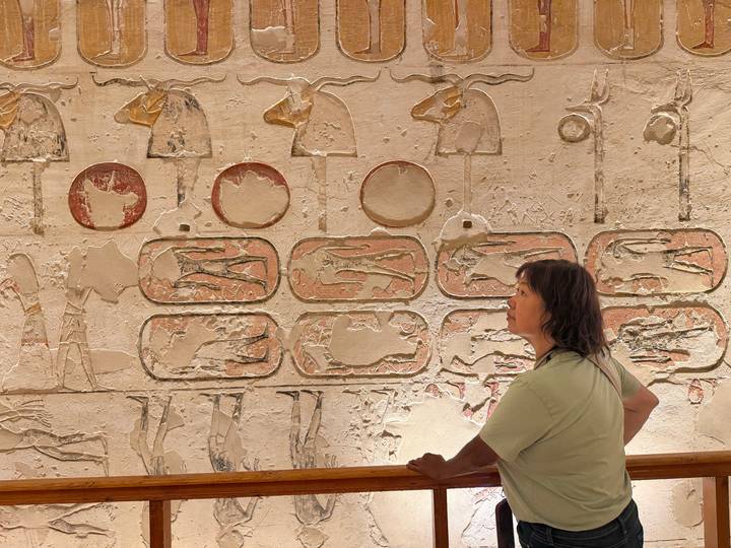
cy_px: 274
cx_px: 366
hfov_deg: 71.6
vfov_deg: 56.8
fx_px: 507
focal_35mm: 24
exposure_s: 1/41
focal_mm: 6.76
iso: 320
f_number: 1.78
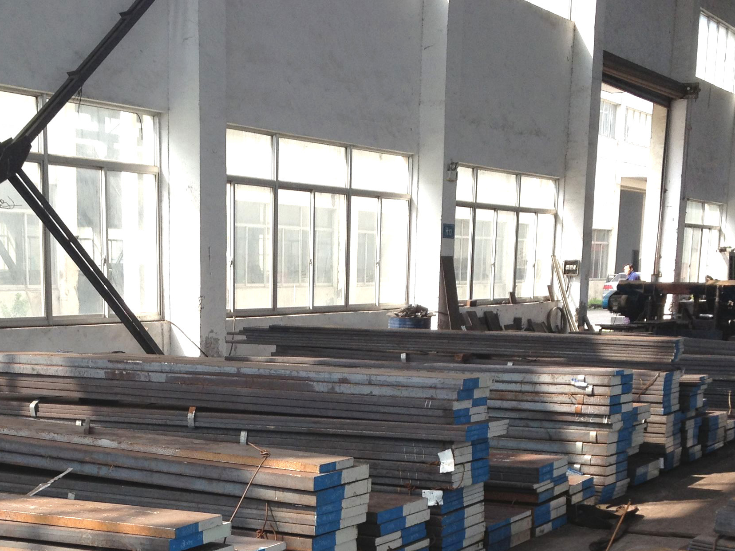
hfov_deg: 28.1
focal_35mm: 69
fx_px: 1465
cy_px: 536
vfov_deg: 20.7
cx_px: 308
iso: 50
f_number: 2.4
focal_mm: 4.28
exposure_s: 1/240
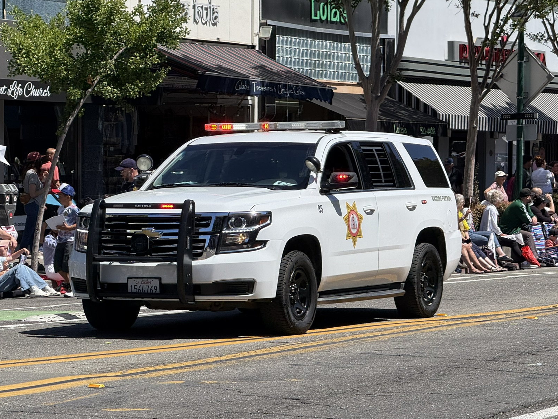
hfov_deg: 12.8
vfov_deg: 9.6
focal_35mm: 154
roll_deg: +0.3
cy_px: 238
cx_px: 209
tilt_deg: -1.5
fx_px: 2482
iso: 50
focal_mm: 15.66
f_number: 2.8
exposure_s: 1/1096
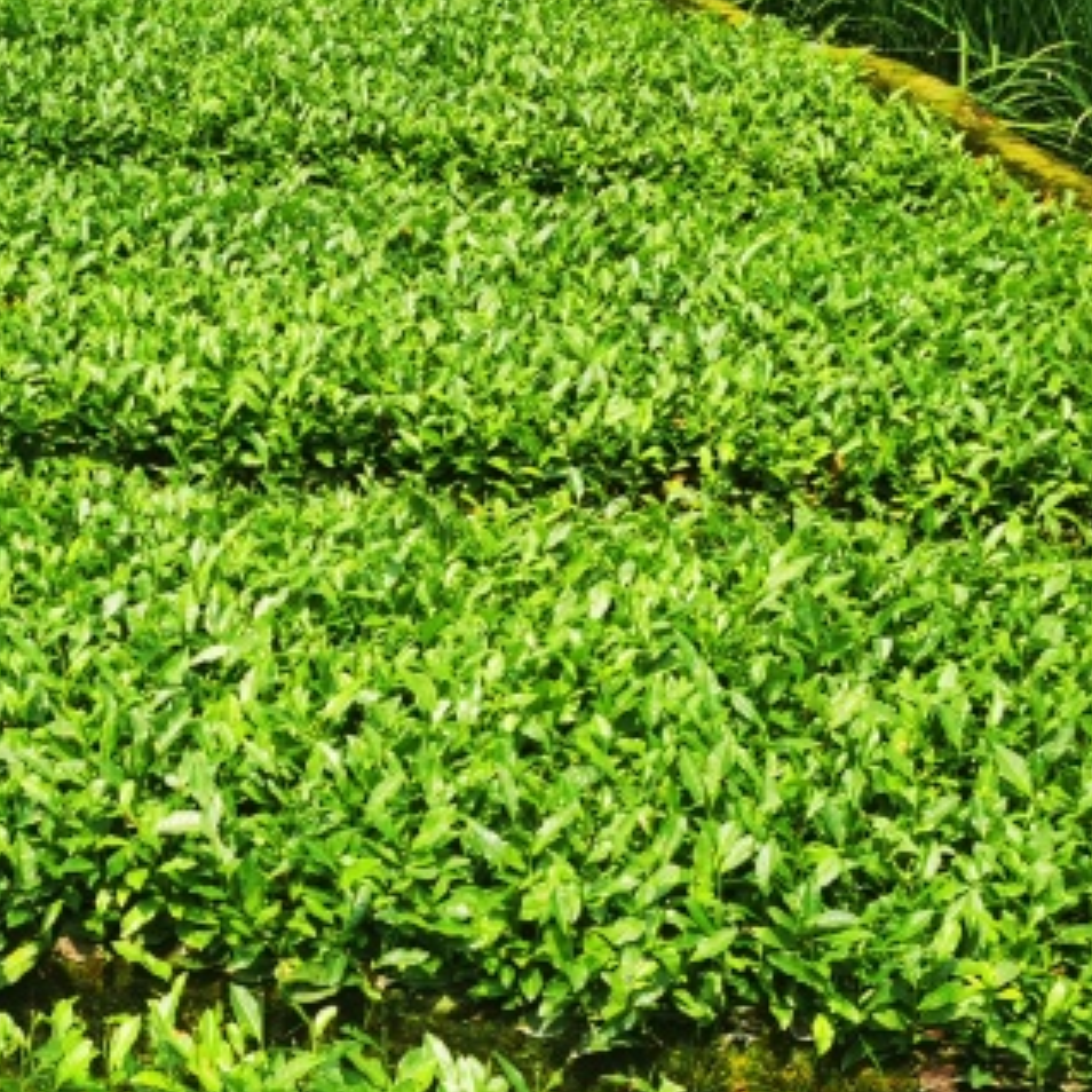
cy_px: 790
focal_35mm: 60
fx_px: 2141
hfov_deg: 27.9
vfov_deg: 28.3
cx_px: 179
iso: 50
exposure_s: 1/2062
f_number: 1.6
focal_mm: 5.56
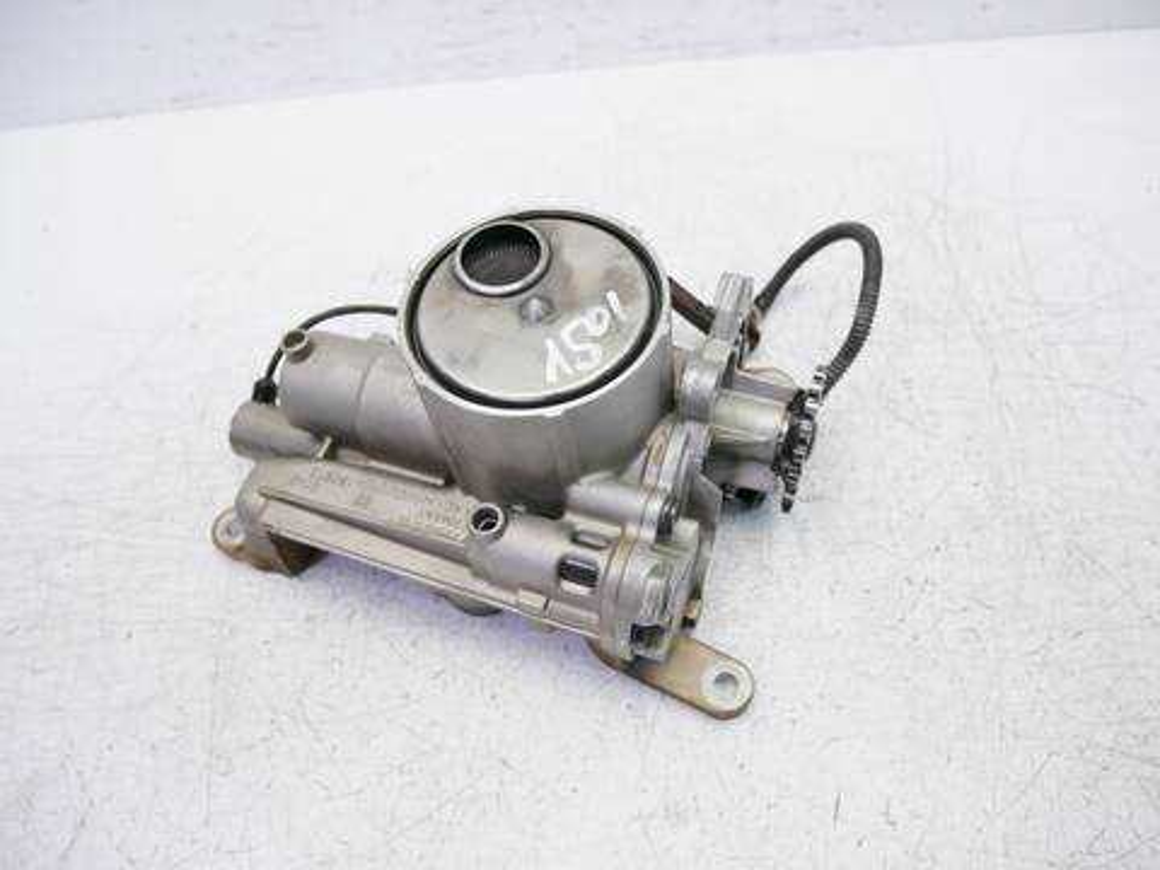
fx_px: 804
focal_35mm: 24
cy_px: 435
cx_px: 580
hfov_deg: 71.6
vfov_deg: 56.8
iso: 200
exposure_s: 1/80
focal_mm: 12
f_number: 3.5
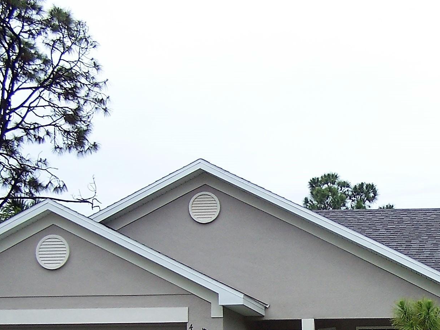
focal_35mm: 80
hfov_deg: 24.0
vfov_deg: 18.1
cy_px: 300
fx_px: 1017
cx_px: 363
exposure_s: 1/180
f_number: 2.8
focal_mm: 6.3
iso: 80
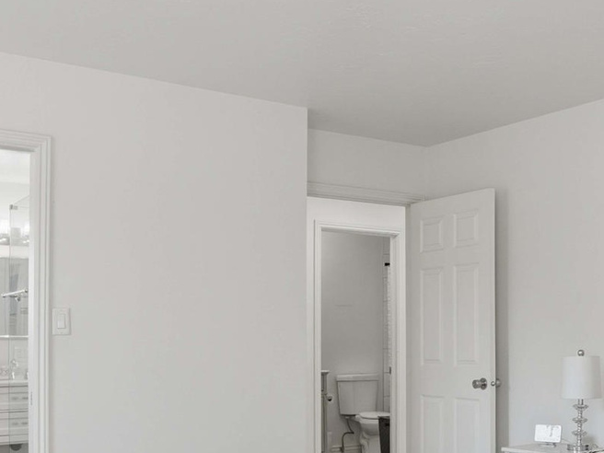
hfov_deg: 37.5
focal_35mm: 48
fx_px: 838
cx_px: 523
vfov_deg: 29.6
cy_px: 359
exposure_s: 1/320
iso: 250
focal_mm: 16
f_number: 9
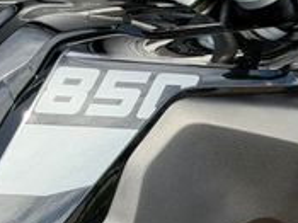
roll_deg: +0.5
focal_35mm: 176
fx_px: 1514
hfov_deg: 11.2
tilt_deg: -22.2
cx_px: 179
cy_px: 97
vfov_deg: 8.4
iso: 100
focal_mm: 6.76
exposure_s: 1/1543
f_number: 1.78
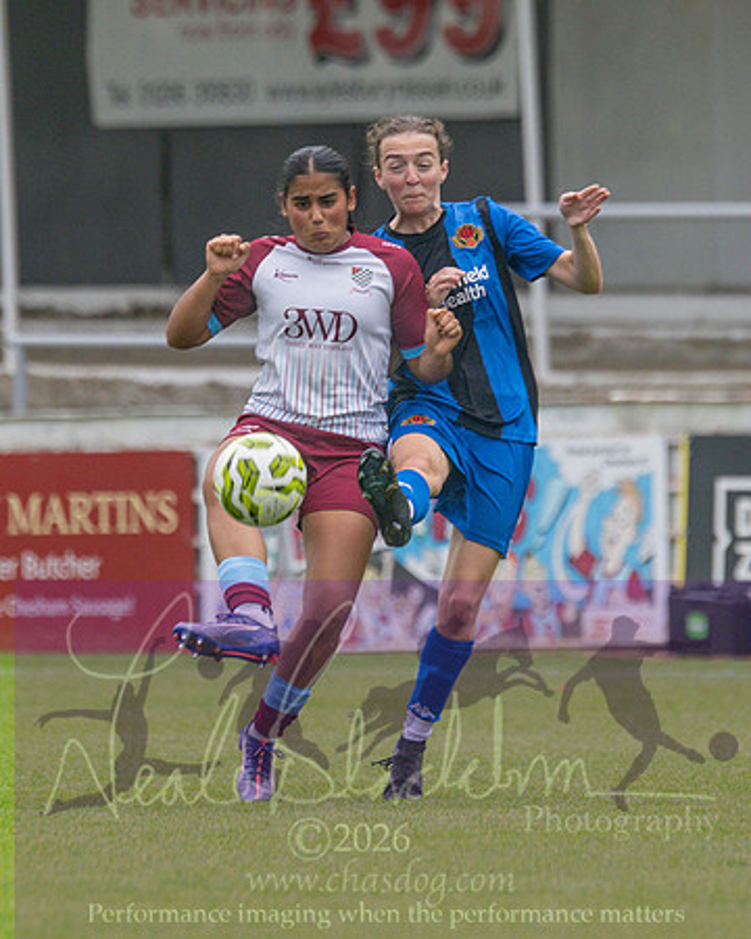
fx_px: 24328
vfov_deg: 2.2
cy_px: 363
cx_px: 284
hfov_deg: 1.8
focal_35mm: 876
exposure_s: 1/1000
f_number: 4
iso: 500
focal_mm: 300
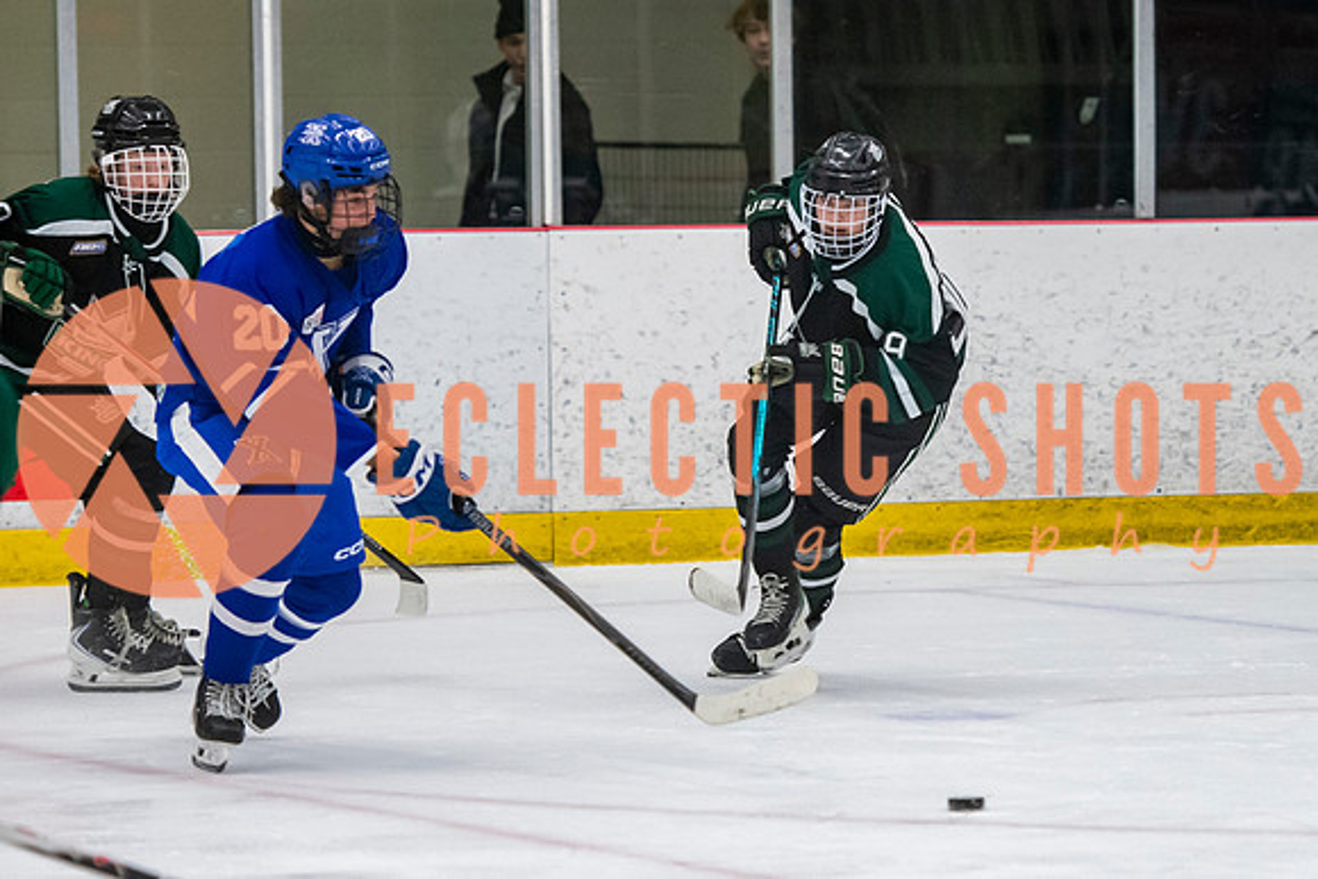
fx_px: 9624
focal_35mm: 263
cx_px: 897
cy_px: 468
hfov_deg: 7.8
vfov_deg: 5.2
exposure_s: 1/640
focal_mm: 130
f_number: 3.2
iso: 2000
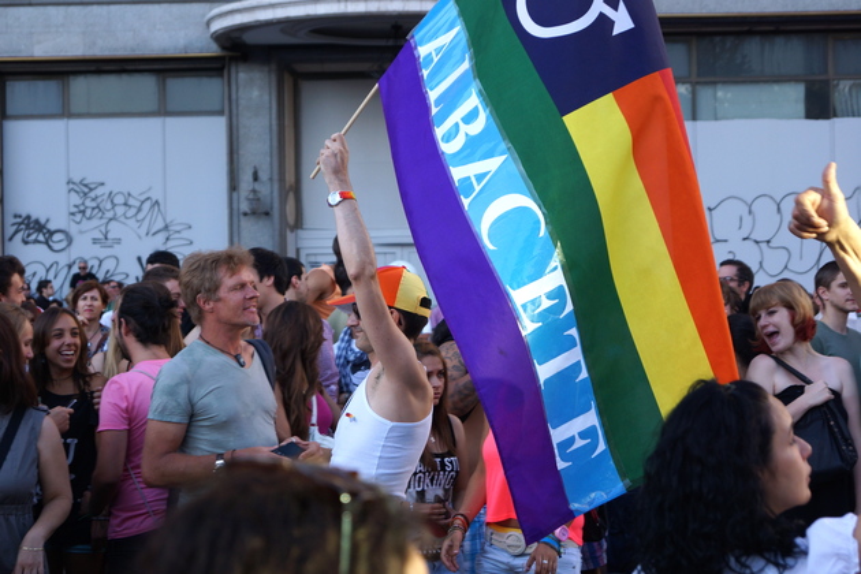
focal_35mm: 82
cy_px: 287
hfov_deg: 24.6
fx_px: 1973
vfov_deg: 16.6
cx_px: 430
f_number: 5.6
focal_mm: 55
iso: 200
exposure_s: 1/160
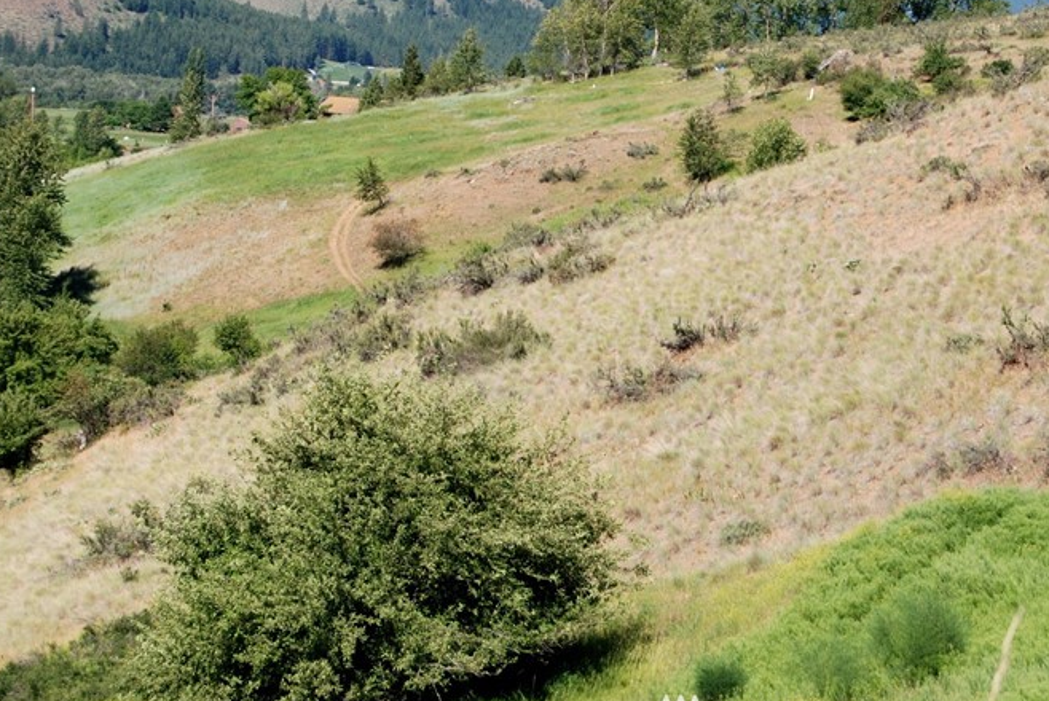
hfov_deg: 15.0
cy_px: 198
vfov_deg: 10.1
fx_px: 3961
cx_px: 742
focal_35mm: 136
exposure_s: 1/250
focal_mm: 55
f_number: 8
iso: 100
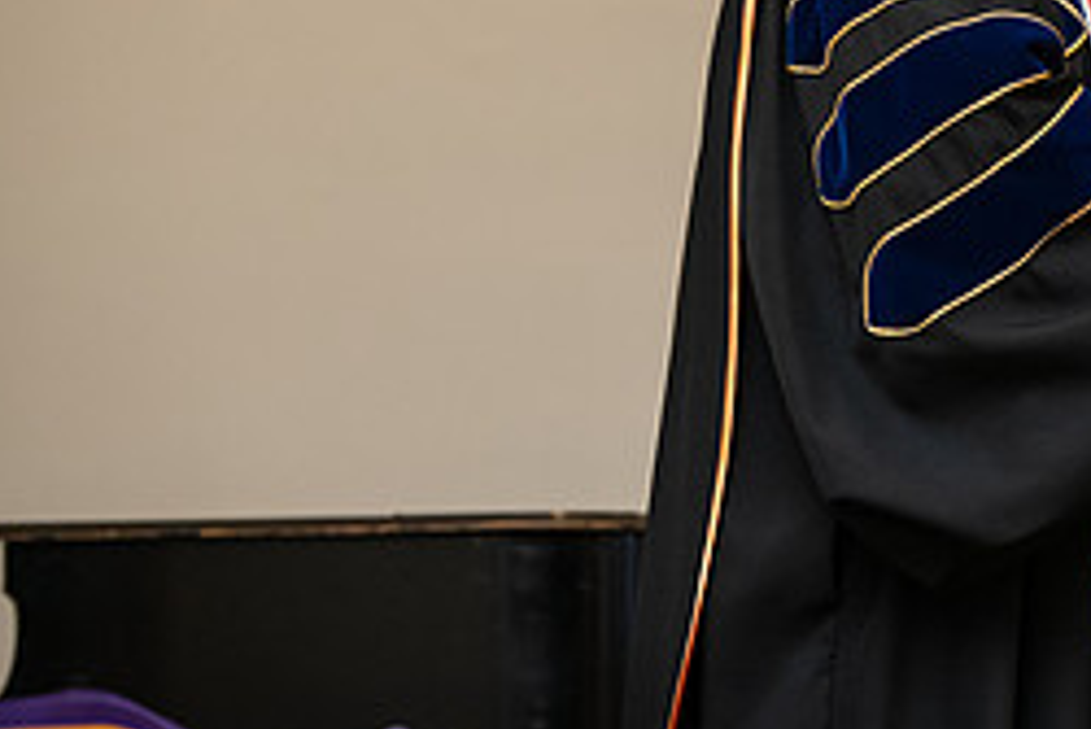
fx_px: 8157
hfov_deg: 7.6
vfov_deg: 5.1
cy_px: 72
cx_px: 1222
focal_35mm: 269
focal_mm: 116
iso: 2000
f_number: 4
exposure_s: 1/200
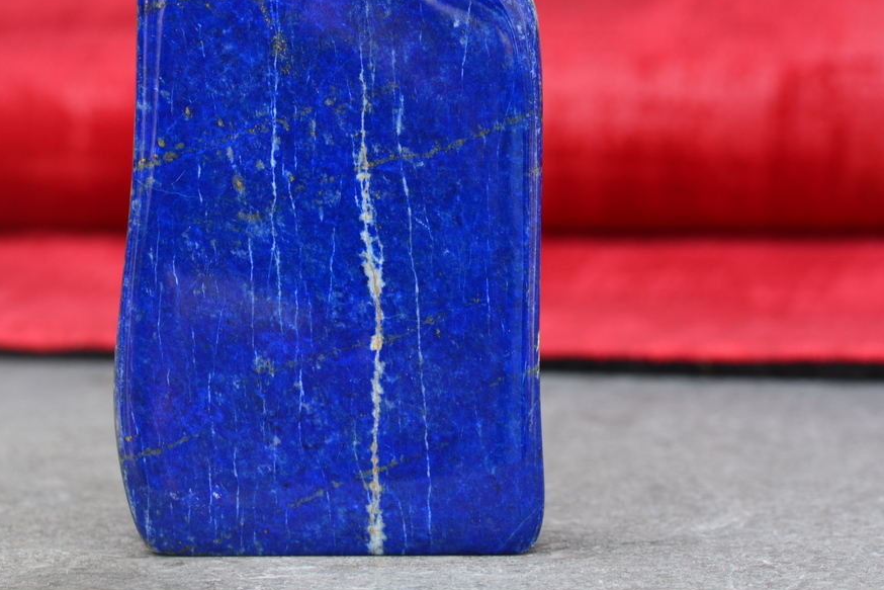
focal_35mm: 203
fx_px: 4977
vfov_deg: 6.8
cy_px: 223
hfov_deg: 10.1
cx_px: 337
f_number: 10
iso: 200
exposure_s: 1/60
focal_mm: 105
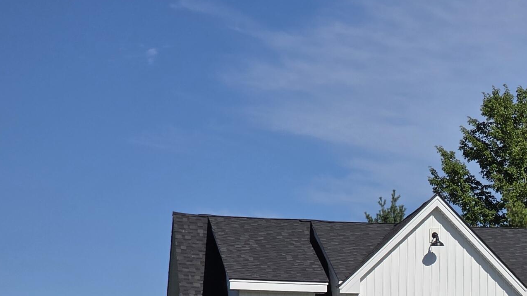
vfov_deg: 6.8
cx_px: 596
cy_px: 420
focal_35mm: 177
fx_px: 2474
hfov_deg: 11.9
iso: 50
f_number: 2.4
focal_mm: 7.9
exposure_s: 1/4127
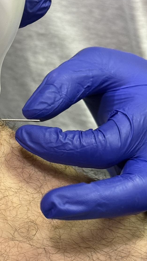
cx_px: 4
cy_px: 154
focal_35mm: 96
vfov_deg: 22.2
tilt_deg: -24.2
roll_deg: -0.4
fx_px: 665
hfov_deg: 12.5
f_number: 1.78
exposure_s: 1/50
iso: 200
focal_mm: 6.76
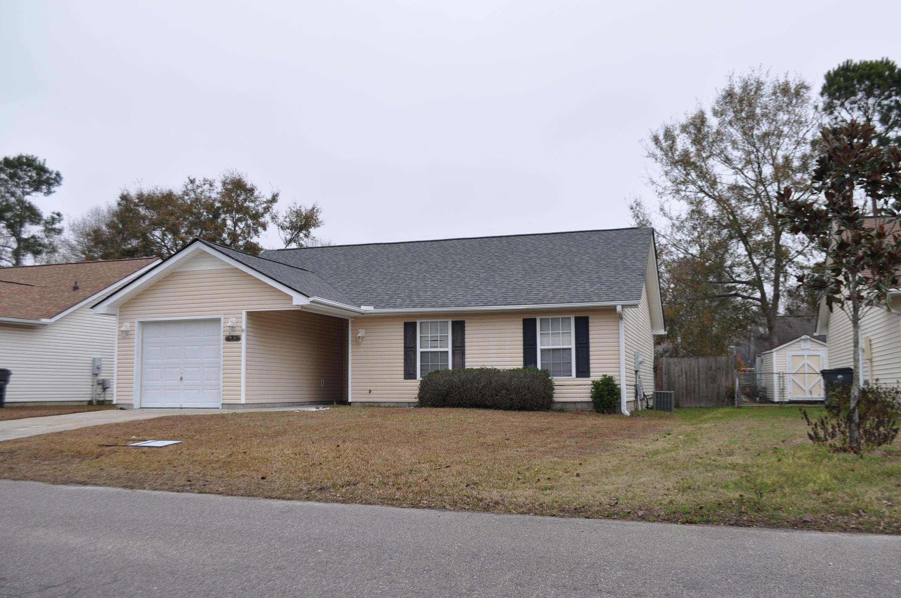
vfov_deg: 39.9
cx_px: 450
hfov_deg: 57.3
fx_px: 825
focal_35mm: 33
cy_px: 299
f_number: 7.1
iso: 200
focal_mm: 22
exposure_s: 1/200
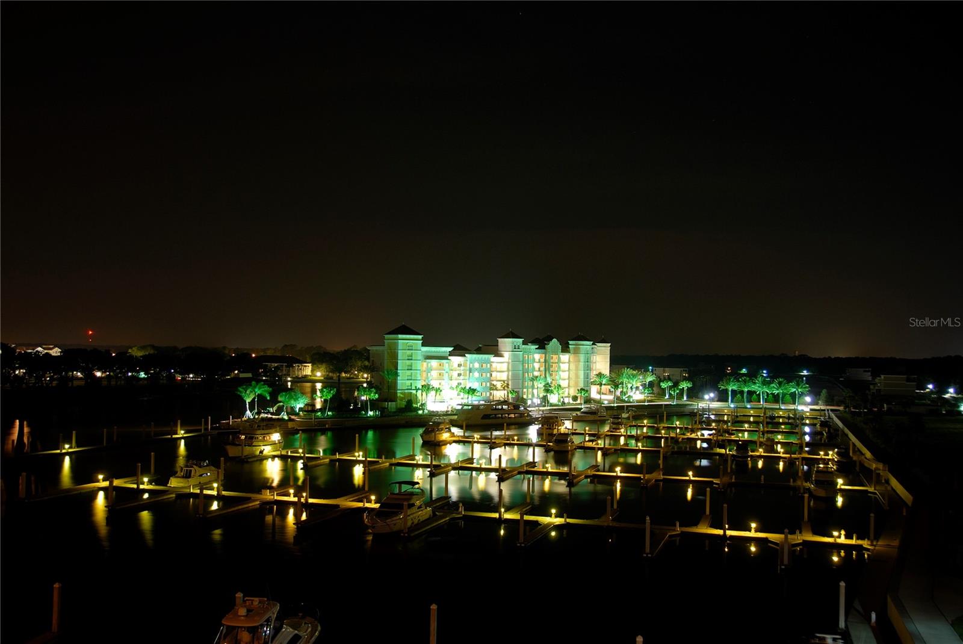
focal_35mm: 33
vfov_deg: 40.0
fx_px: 884
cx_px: 482
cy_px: 322
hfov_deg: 57.2
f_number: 3.8
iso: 100
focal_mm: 22
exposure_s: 25
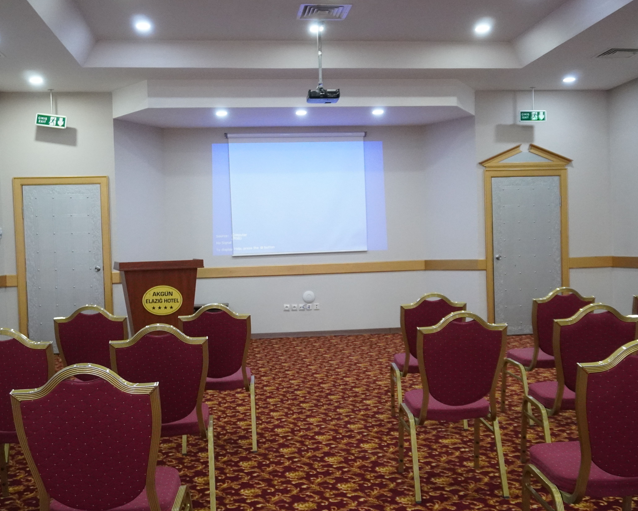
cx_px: 318
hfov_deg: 44.8
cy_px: 274
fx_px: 774
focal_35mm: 41
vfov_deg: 36.5
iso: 4000
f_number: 4
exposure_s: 1/160
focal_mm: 20
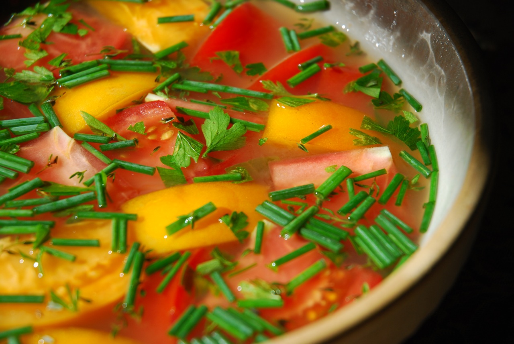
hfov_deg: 19.4
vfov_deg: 13.1
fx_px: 1501
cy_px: 172
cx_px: 257
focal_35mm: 105
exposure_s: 1/400
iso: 160
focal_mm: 70
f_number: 5
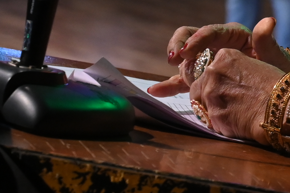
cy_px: -71
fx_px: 2745
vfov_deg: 4.0
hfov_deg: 5.8
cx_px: 657
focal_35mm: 341
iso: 2000
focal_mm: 70
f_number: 5.6
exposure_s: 1/125
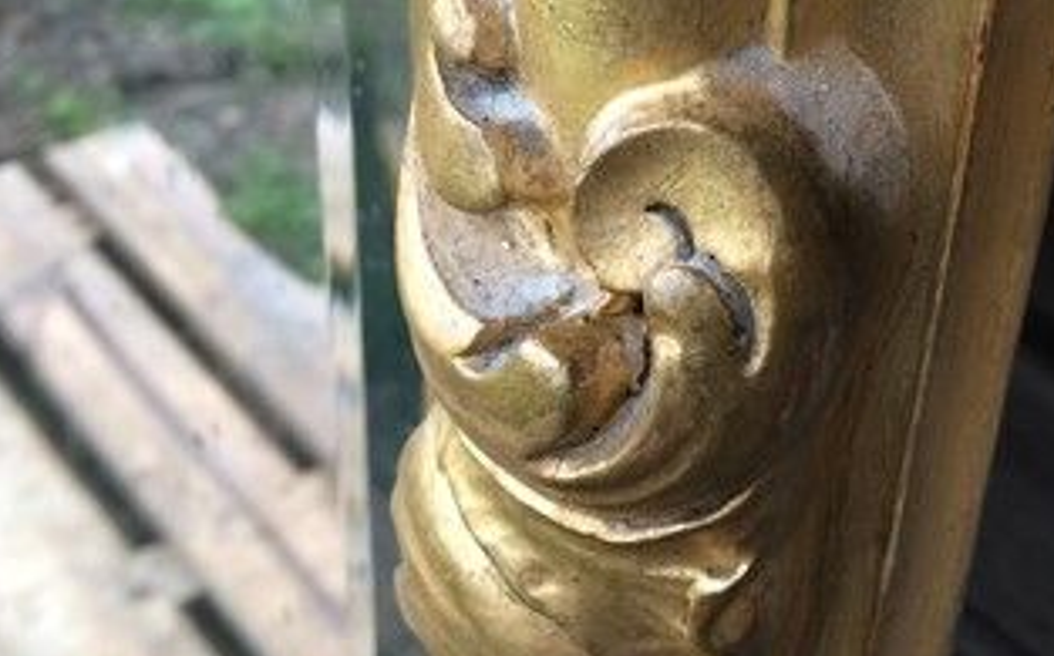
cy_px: 87
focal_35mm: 59
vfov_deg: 21.5
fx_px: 1693
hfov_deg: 34.5
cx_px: 613
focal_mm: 4.15
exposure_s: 1/33
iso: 40
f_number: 2.2
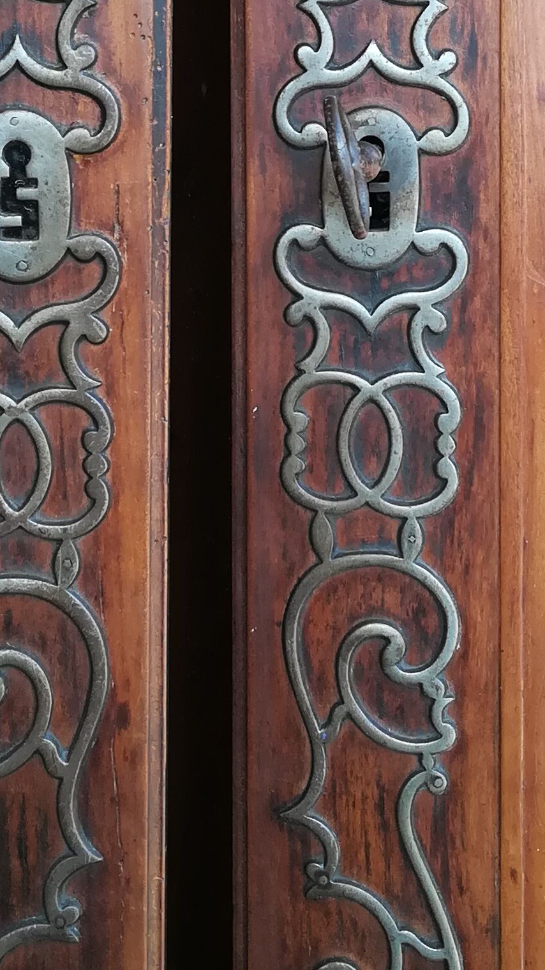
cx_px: 216
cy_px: 188
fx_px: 1902
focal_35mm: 74
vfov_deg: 28.0
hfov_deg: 16.3
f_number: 2.2
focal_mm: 3.83
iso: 80
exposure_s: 1/120
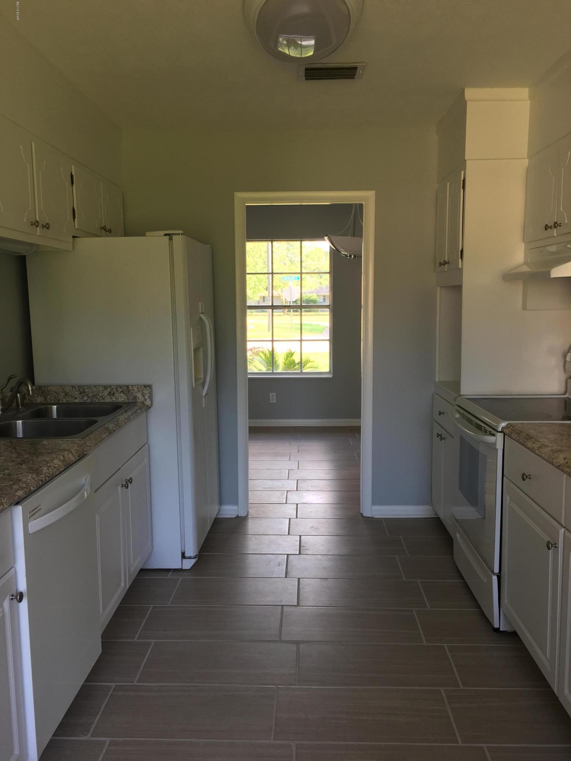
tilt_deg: -5.6
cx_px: 286
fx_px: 638
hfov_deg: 48.2
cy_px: 380
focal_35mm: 29
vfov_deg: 61.7
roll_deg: +0.6
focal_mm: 4.15
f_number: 2.2
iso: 25
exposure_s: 1/40
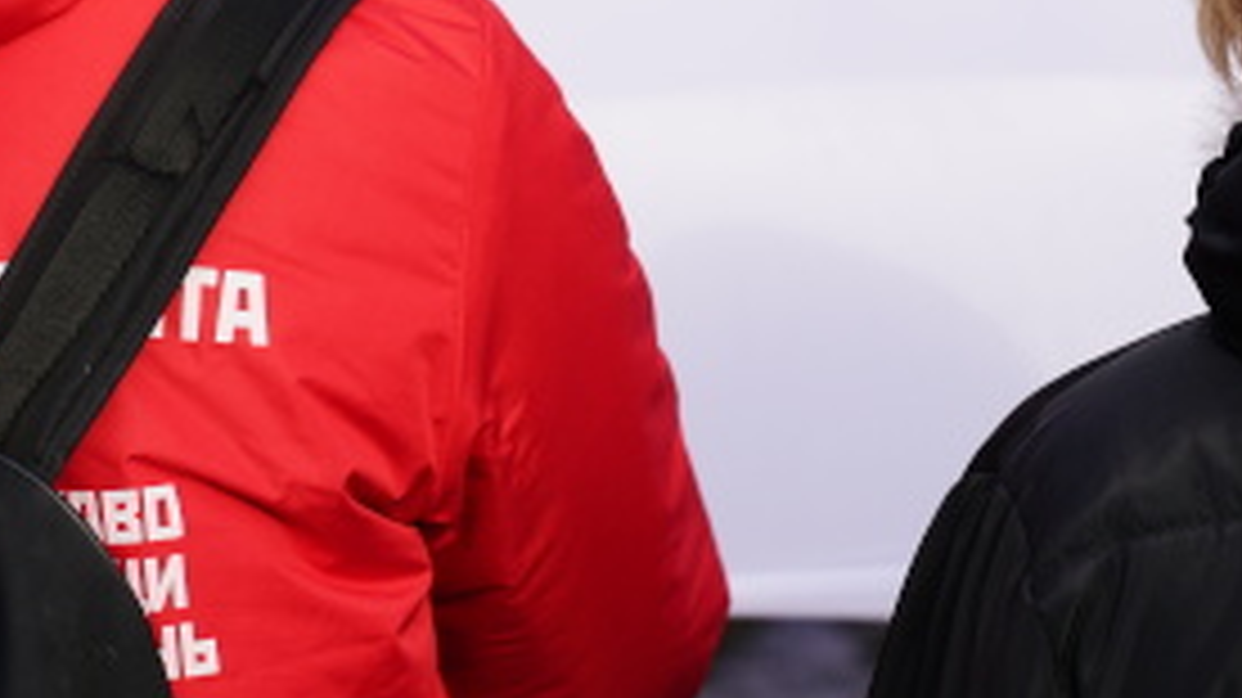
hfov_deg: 13.7
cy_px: -86
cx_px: 711
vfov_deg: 7.7
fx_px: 5168
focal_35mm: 157
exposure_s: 1/400
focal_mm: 69
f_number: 5
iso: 100
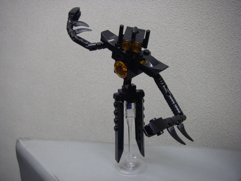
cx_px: 120
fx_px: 265
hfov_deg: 49.0
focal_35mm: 38
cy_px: 90
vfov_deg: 37.7
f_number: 3.3
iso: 160
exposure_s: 1/13
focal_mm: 6.3
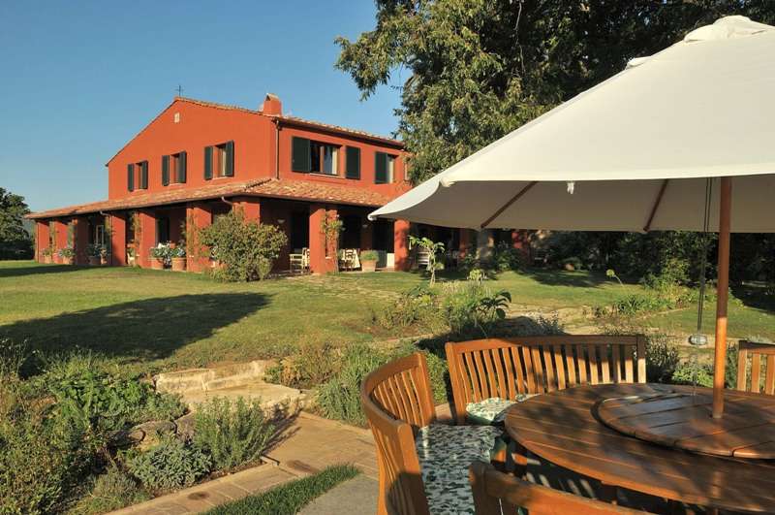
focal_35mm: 28
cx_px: 388
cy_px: 258
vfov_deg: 45.5
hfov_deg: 64.6
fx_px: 613
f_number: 11
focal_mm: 19
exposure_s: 1/500
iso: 200
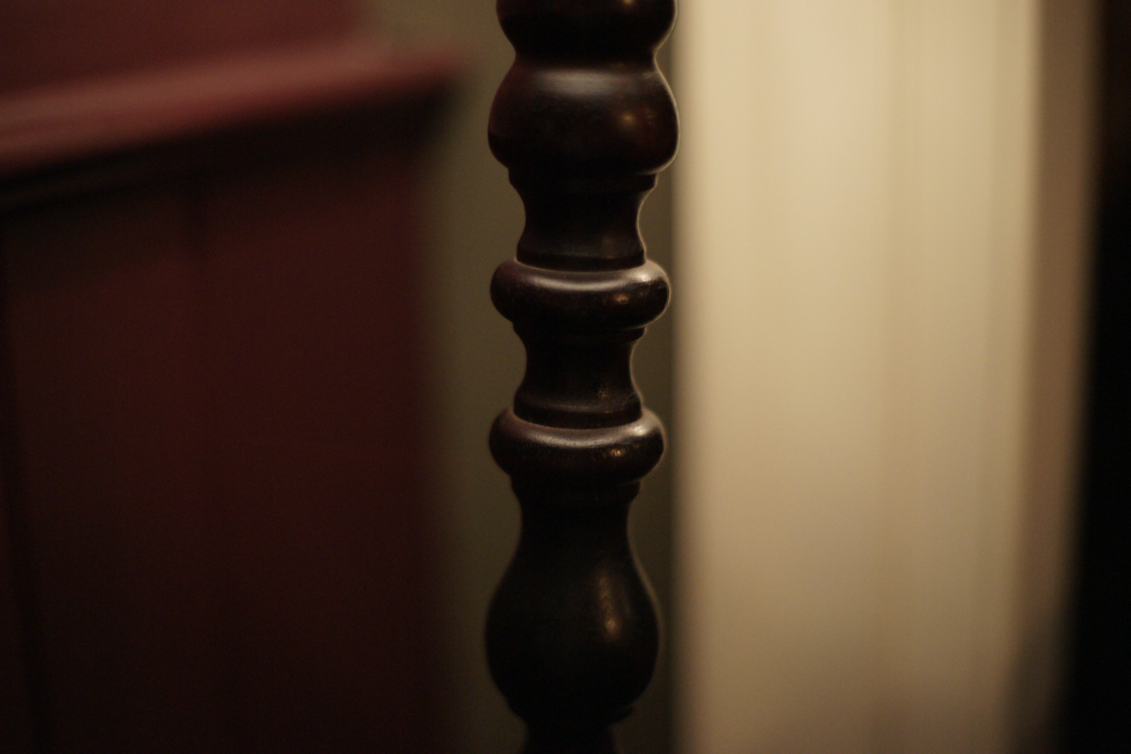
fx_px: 1571
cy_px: 377
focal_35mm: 50
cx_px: 566
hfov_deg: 39.6
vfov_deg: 27.0
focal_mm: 50
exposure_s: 1/80
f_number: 1.4
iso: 1600
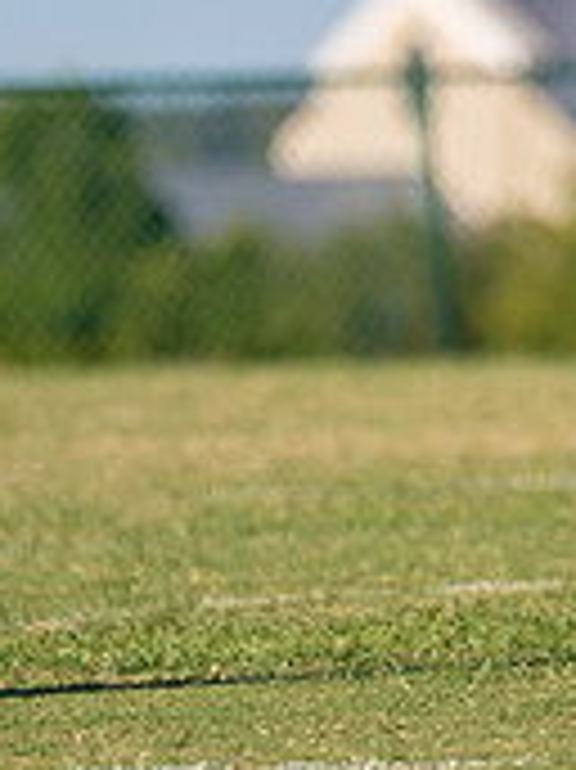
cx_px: 810
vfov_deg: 2.1
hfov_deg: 1.6
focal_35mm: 944
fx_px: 20970
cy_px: 169
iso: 160
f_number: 2.8
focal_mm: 185
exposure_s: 1/4000
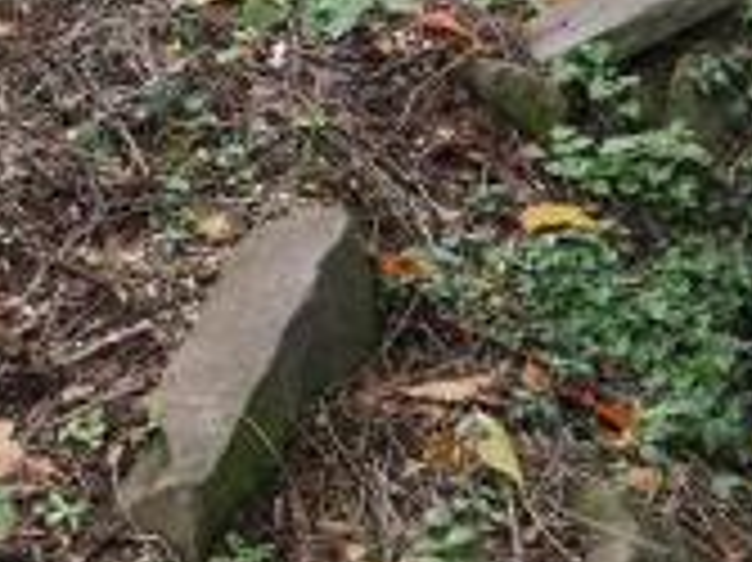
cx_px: -322
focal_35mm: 98
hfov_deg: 18.2
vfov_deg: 14.2
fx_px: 2127
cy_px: -254
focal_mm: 14
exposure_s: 1/160
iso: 200
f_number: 4
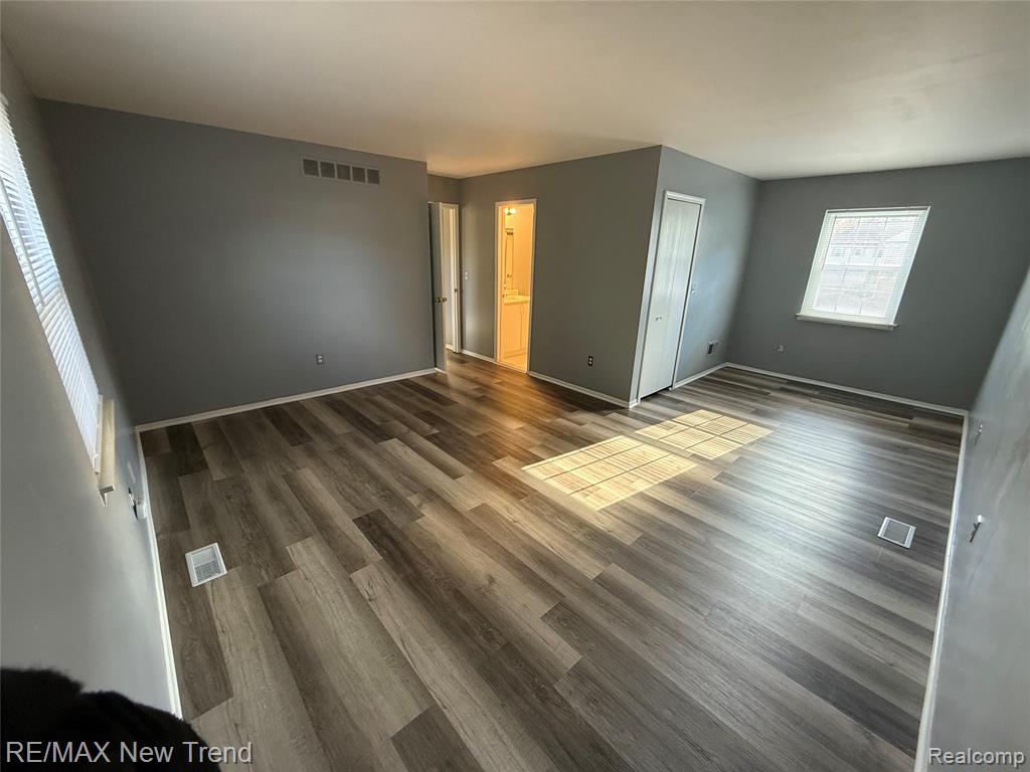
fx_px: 417
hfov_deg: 102.1
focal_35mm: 14
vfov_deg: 85.7
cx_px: 515
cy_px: 386
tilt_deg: -17.9
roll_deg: -1.3
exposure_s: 1/60
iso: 250
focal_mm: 2.22
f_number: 2.2
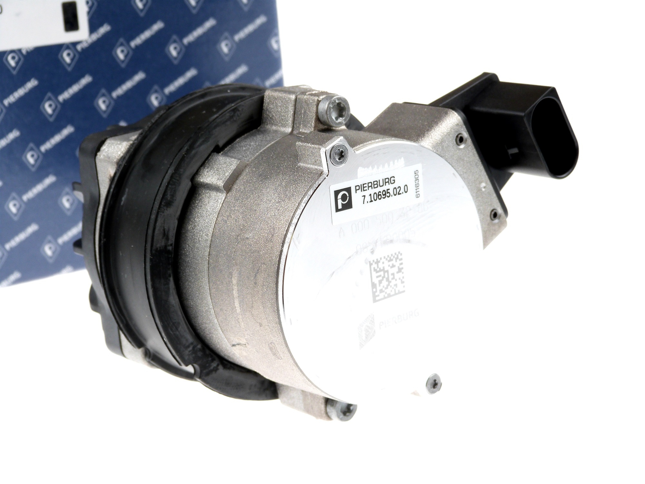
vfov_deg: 18.4
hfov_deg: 24.4
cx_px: 322
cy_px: 242
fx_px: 1491
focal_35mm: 80
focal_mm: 14.5
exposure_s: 1/80
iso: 100
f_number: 3.4
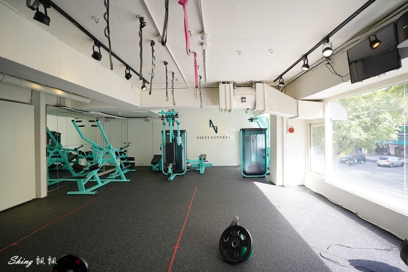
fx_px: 227
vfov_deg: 61.9
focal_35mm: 20
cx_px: 204
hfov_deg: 84.0
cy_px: 136
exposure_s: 1/80
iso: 100
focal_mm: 20
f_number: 3.5
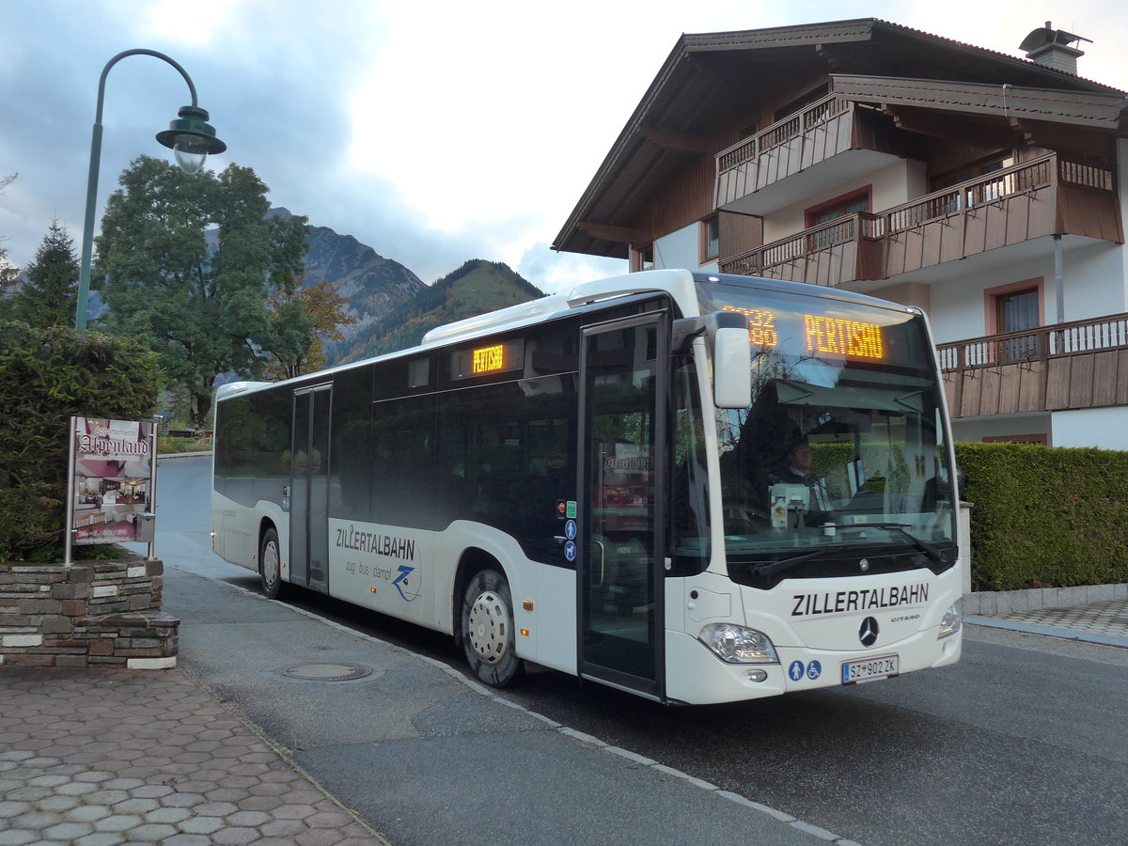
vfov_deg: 48.2
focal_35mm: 29
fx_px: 945
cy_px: 423
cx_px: 564
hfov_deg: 61.7
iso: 125
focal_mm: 6
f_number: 2.8
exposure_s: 1/100
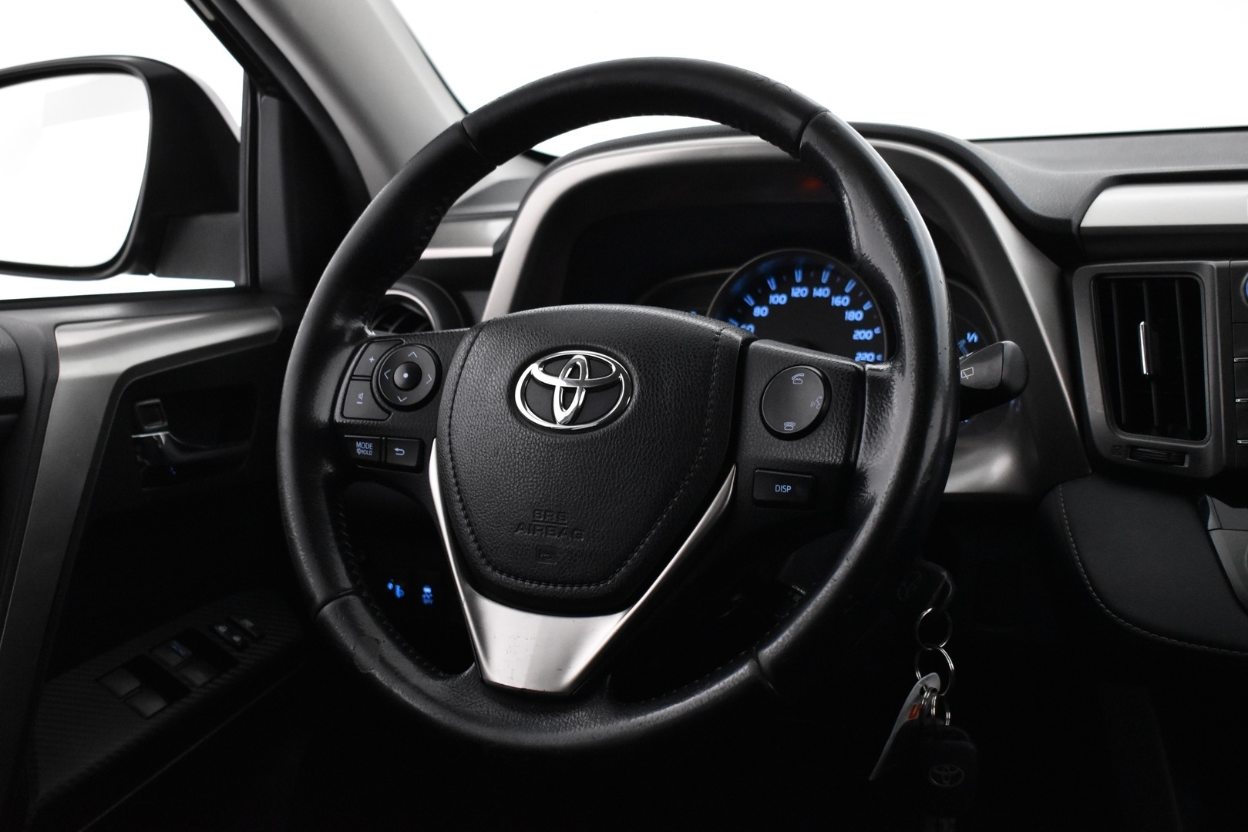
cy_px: 416
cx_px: 624
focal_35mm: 46
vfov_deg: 29.0
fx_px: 1612
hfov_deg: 42.3
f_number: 4.2
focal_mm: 31
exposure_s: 1/50
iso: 3200
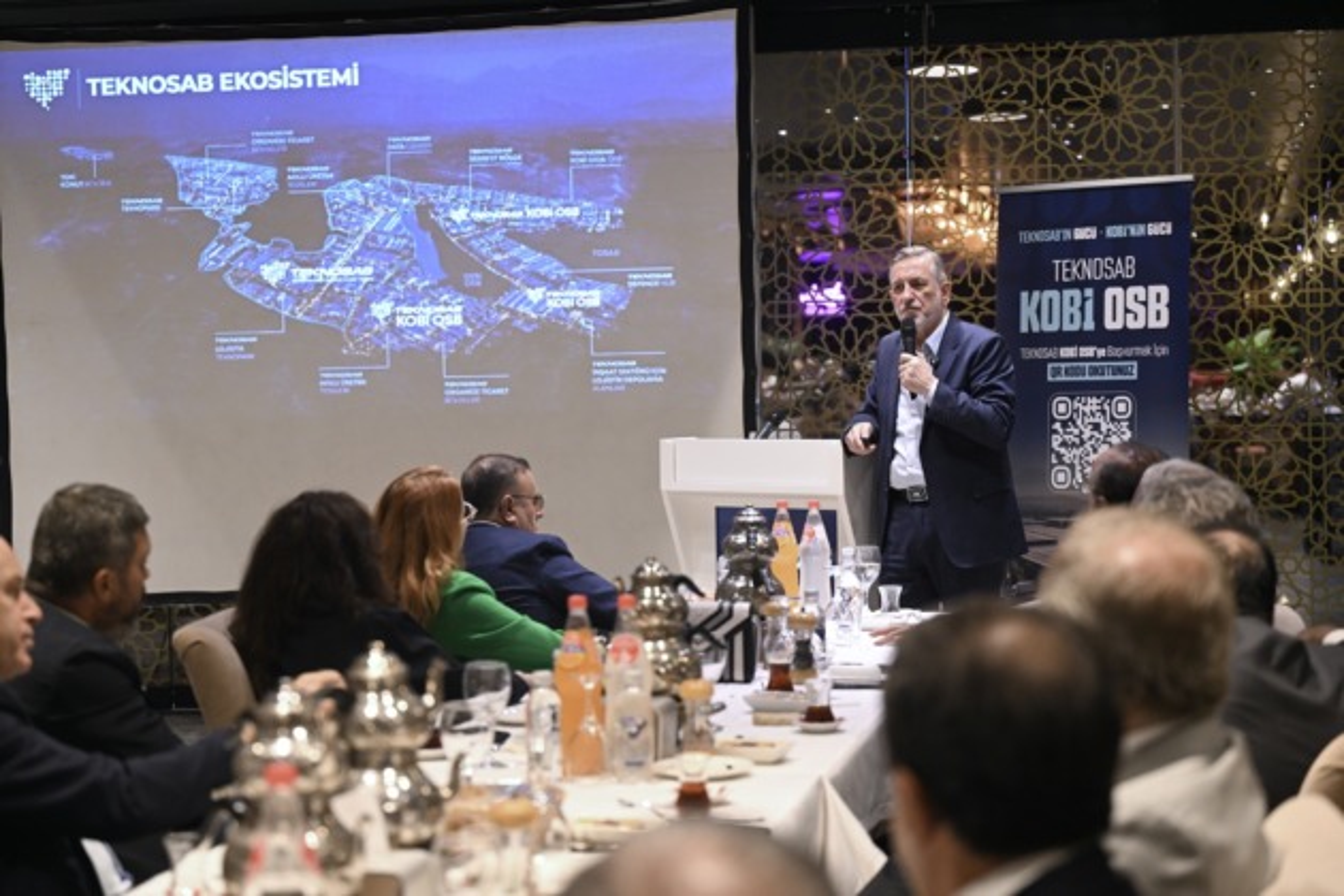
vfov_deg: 19.5
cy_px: 448
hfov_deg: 28.8
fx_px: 2613
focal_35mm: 70
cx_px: 672
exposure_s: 1/125
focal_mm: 70
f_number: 3.2
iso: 1600
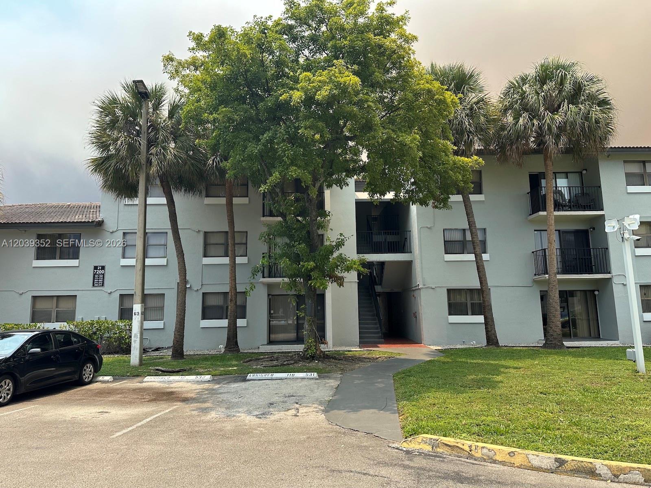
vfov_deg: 56.8
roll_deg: +0.9
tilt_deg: +9.3
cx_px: 326
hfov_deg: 71.6
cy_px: 244
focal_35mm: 24
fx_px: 451
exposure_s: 1/1562
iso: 80
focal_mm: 6.86
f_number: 1.78
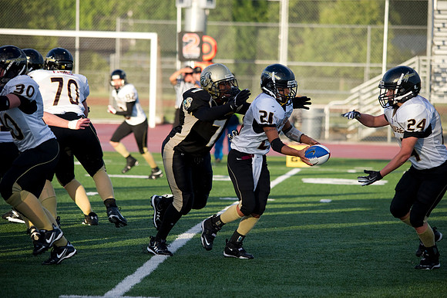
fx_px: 3102
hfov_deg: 8.2
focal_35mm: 250
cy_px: 149
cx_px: 224
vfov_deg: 5.5
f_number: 5.6
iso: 800
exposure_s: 1/1000
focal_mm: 250
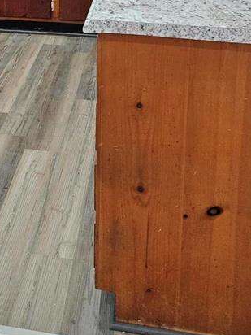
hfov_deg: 21.3
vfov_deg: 26.4
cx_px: 6
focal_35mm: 67
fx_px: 648
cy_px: -47
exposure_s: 1/120
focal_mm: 5.4
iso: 500
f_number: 1.8
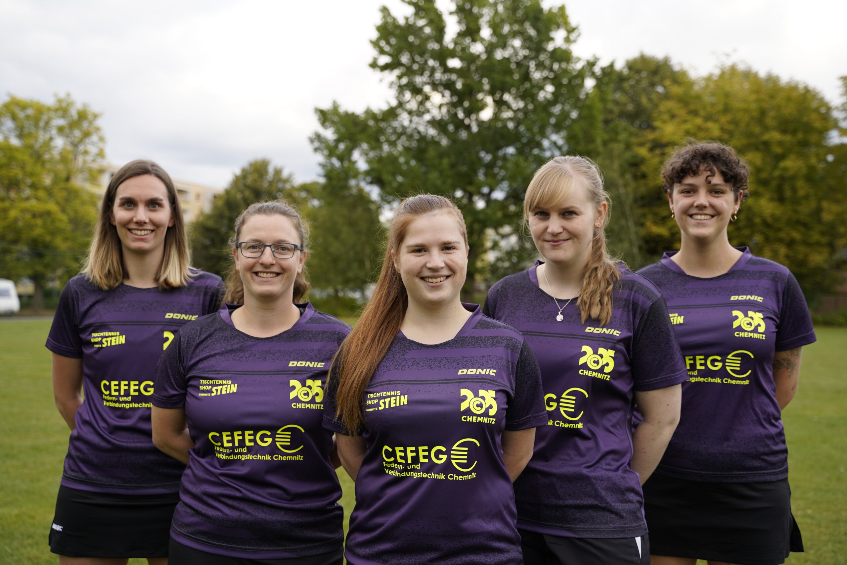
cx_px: 424
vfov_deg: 31.9
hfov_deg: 46.4
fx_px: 988
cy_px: 282
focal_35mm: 42
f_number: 3.5
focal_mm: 42
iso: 100
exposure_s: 1/100
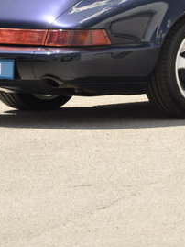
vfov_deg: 3.3
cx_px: 213
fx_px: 4239
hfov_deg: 2.5
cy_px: 28
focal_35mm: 595
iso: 500
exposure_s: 1/400
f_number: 6
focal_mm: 145
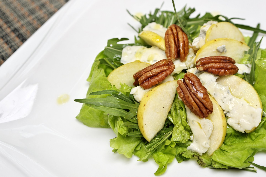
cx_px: 133
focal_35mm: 51
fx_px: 376
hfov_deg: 38.9
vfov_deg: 26.4
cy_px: 88
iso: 100
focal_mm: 34
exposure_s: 1/100
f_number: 5.6
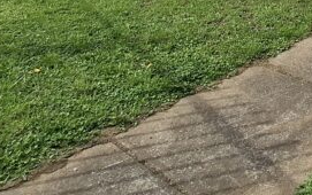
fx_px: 443
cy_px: -172
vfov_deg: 18.5
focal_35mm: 52
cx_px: 318
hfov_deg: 34.9
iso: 40
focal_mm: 1.74
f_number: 2.2
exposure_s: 1/1238
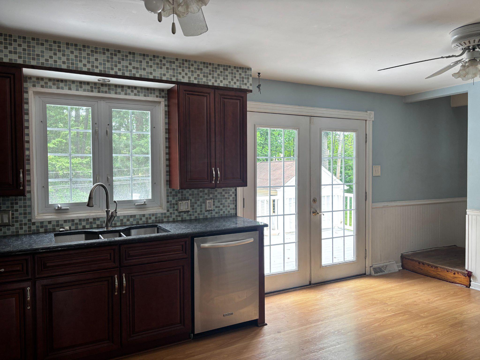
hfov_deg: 67.3
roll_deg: +0.1
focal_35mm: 26
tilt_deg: -2.1
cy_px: 180
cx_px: 240
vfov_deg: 53.1
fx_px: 361
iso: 64
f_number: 1.6
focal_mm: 5.96
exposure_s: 1/121
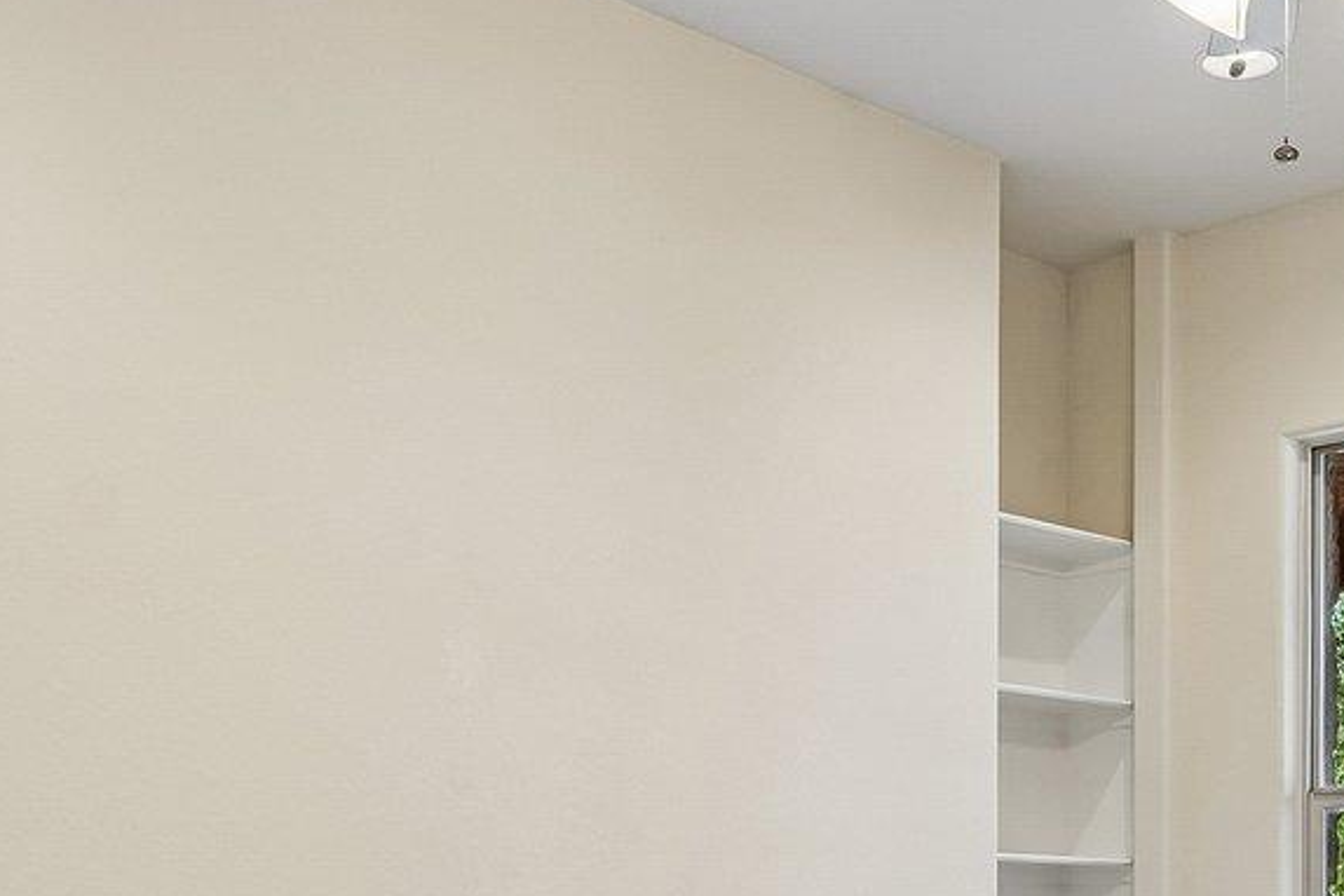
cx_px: 1154
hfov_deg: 37.5
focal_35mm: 50
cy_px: 930
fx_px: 1867
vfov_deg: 25.4
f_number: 8
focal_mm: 14
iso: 400
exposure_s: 1/15
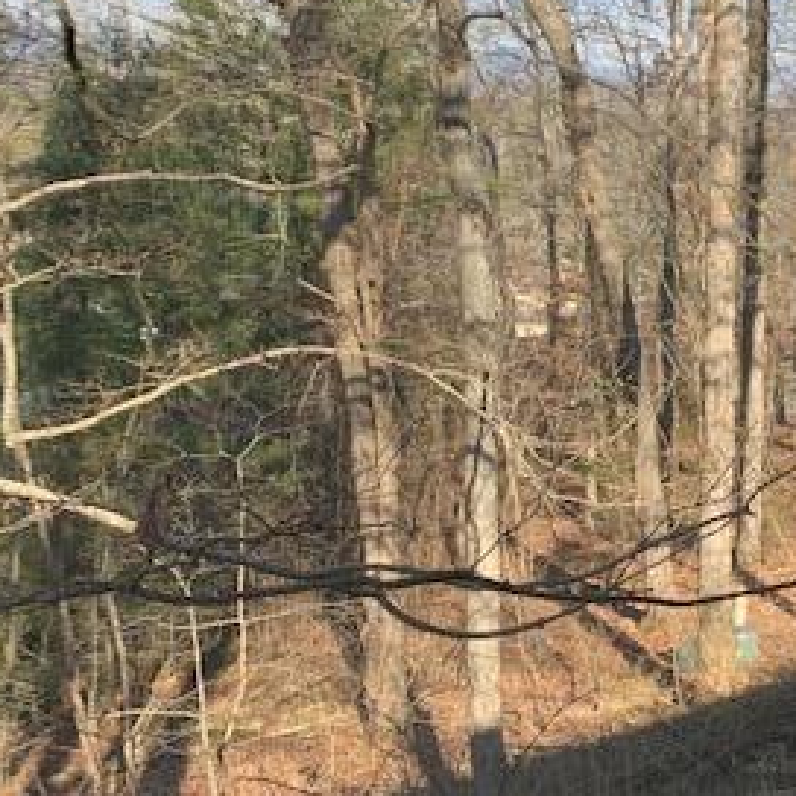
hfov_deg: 30.5
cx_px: 685
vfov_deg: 31.6
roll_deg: -0.4
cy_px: 378
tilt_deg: -9.4
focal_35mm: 54
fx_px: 1405
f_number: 1.8
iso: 25
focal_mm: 4.25
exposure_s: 1/465
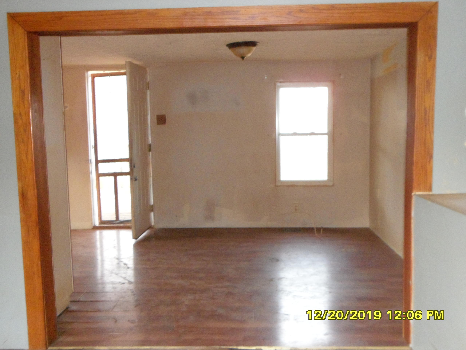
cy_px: 175
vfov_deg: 38.7
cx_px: 233
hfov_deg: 50.1
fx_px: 498
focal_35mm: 37
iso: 640
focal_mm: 6.6
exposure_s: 1/45
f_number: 4
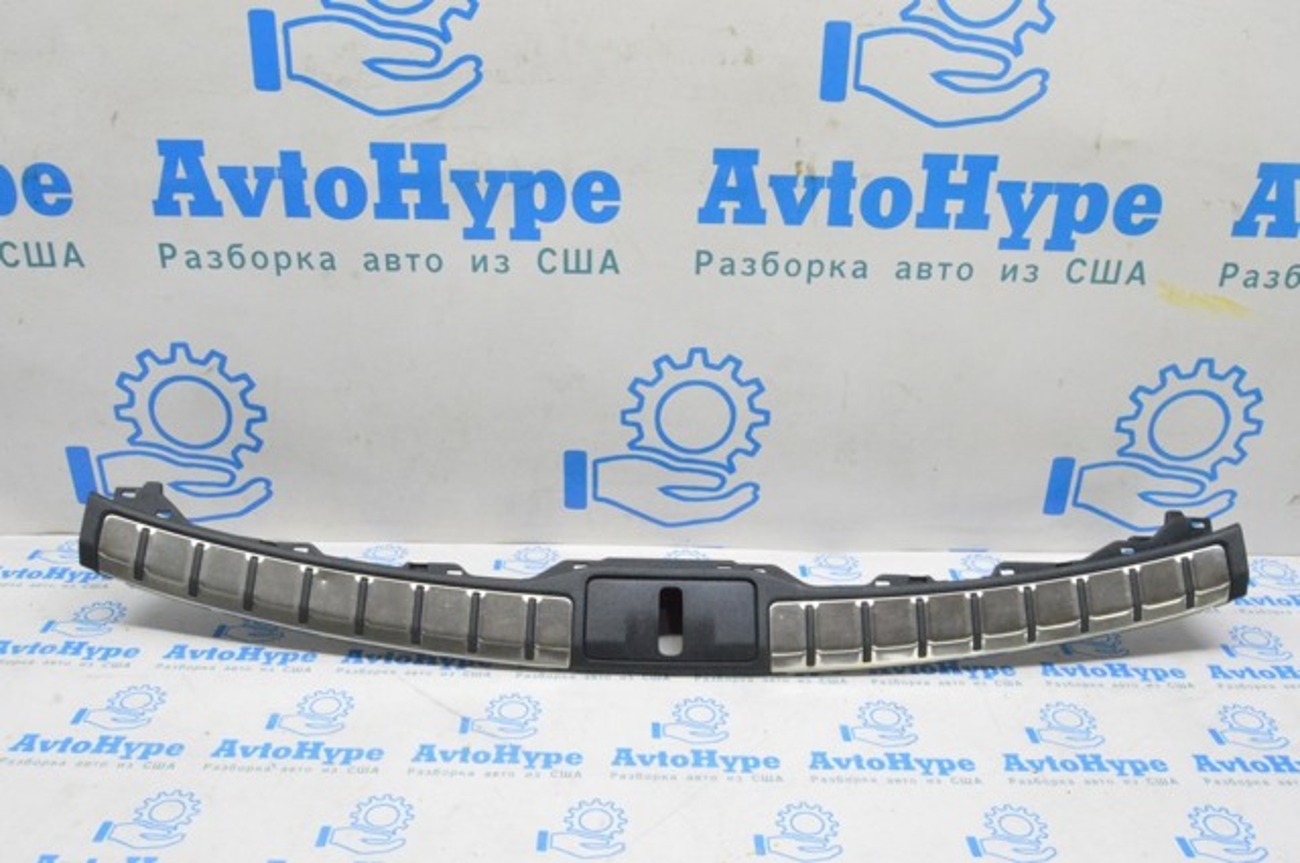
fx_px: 1190
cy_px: 432
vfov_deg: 39.9
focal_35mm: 33
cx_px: 650
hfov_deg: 57.3
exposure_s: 1/20
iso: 6400
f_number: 20
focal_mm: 22
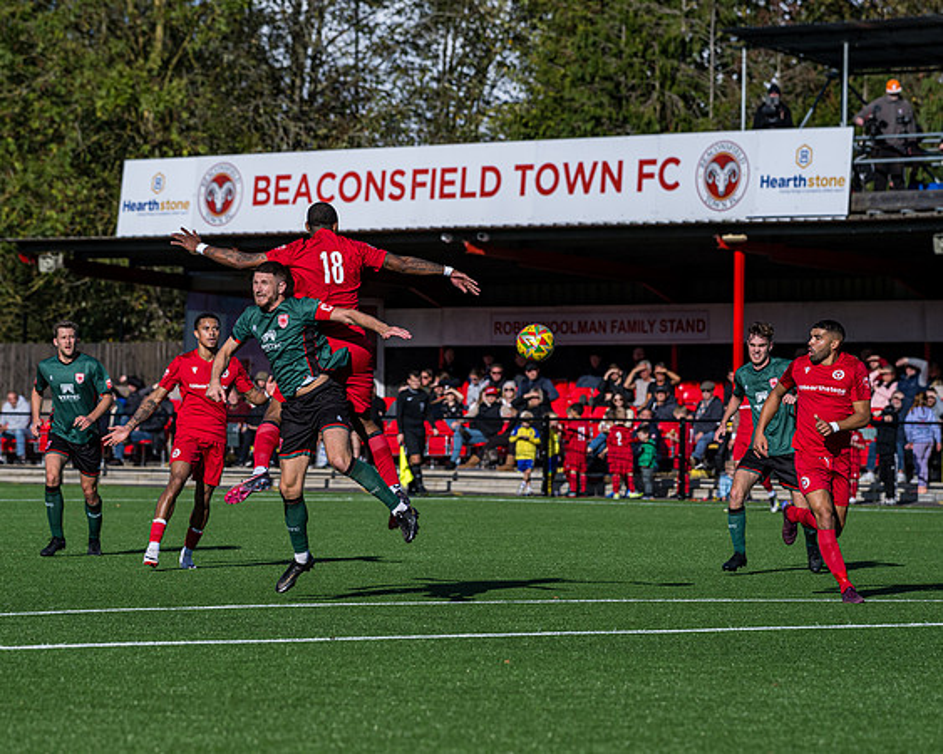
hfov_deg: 9.3
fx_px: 5778
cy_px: 361
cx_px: 313
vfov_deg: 7.5
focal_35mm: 207
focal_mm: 135
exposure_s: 1/4000
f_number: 4
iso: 200
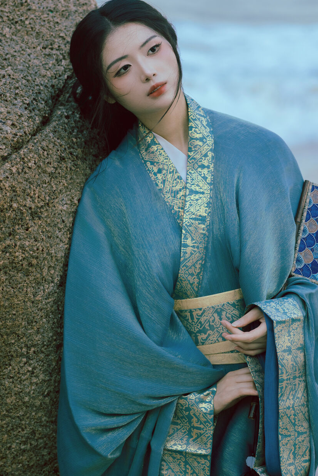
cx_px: 188
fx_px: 1642
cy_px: 194
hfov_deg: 11.1
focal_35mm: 124
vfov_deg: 16.5
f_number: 3.2
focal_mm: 85
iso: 400
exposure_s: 1/500
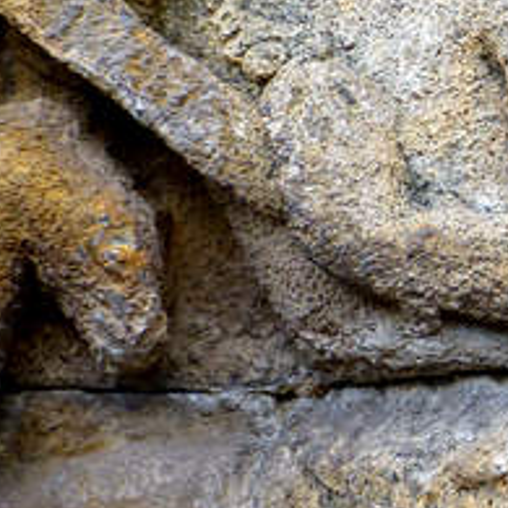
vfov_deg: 11.7
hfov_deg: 11.1
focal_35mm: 149
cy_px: 193
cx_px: 854
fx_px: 2474
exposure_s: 1/60
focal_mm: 7.4
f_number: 3.9
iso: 200
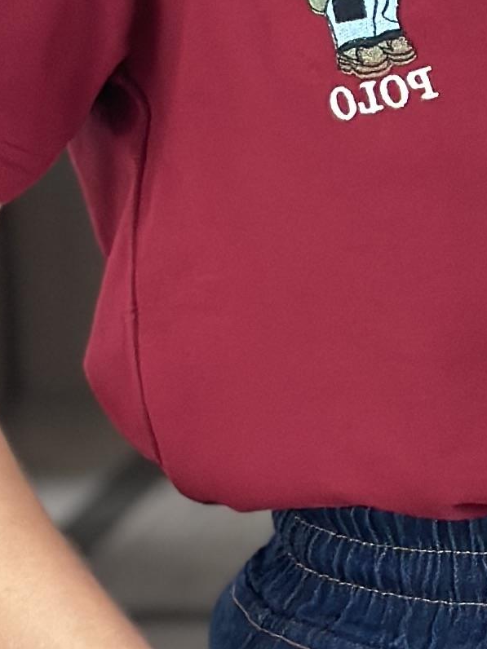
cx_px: 653
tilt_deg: -20.9
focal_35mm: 243
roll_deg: +3.1
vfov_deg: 8.1
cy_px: 180
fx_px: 4558
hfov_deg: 6.1
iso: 250
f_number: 1.78
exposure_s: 1/60
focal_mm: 6.86
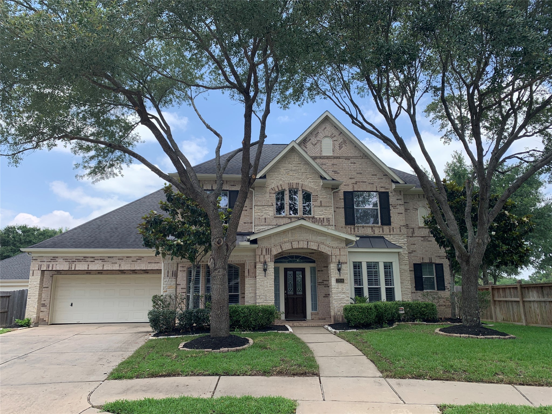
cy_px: 207
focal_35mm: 26
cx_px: 276
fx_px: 415
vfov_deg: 53.1
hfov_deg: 67.3
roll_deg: +0.6
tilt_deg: +10.8
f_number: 1.8
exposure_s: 1/1021
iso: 25
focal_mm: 4.25
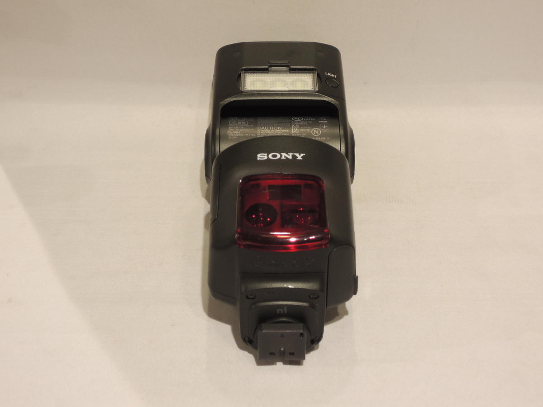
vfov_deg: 21.0
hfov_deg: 27.8
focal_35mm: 70
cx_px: 272
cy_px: 204
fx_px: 1098
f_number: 4.5
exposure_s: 1/100
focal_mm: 12.5
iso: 320
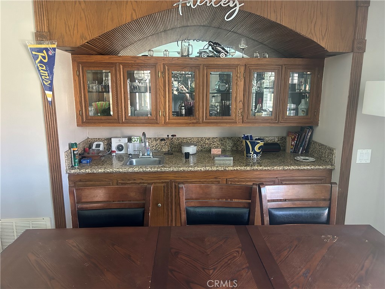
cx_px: 192
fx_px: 289
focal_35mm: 26
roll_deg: +0.0
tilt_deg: -10.4
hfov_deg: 67.3
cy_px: 144
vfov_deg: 53.1
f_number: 1.5
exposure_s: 1/60
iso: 400
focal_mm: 5.7
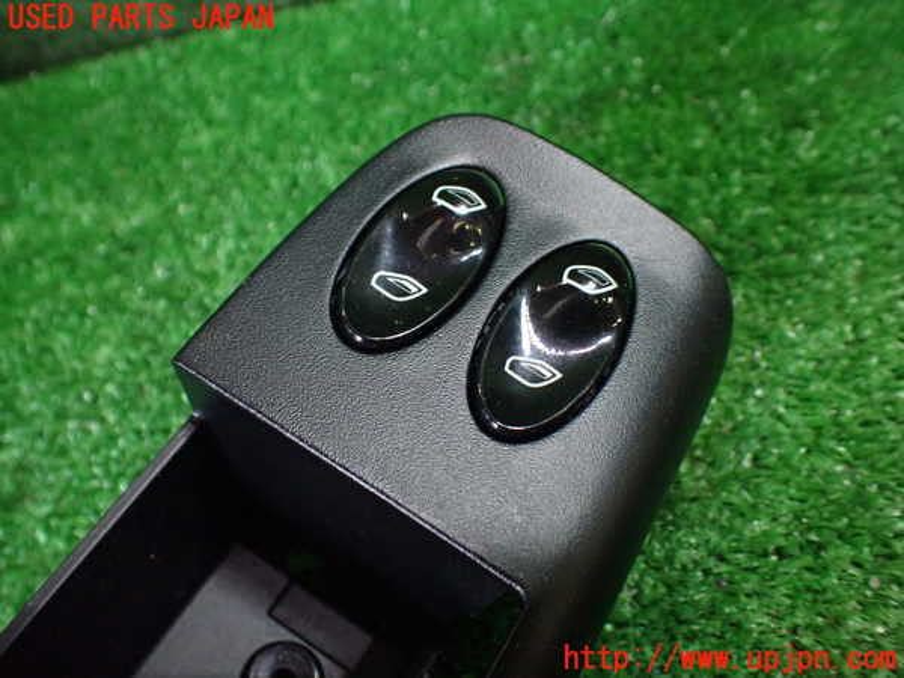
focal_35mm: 30
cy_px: 339
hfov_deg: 60.0
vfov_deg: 46.8
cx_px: 452
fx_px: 783
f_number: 2.3
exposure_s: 1/125
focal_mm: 5.4
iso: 800
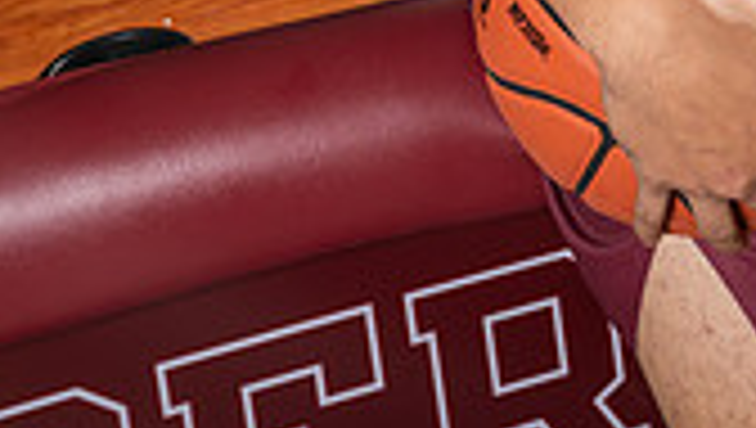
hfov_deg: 20.8
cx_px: 634
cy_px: -554
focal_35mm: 101
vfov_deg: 10.6
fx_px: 2027
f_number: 8
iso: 500
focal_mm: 36
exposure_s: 1/250
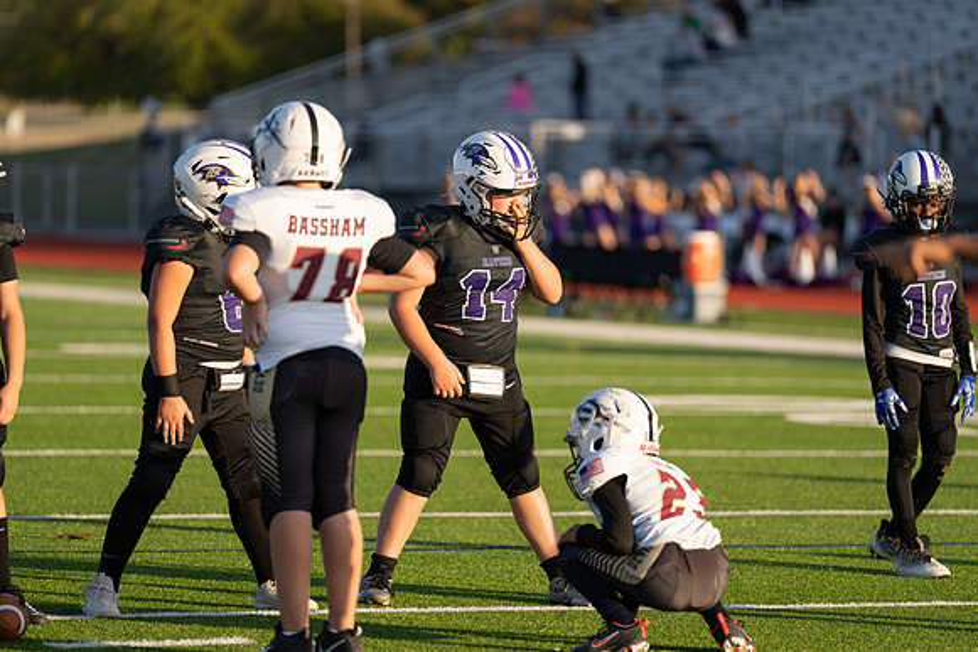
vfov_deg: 6.9
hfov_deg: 10.3
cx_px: 489
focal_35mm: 200
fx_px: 5434
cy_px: 326
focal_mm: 200
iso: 160
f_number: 2.8
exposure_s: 1/1600
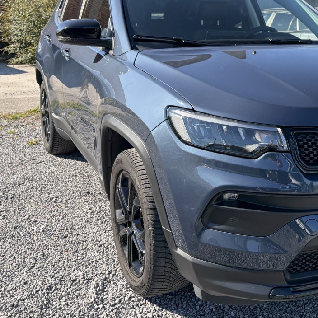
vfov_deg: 35.9
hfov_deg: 34.7
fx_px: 488
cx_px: 264
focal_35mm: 47
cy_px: 124
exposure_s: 1/1099
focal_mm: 5.96
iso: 50
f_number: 1.6
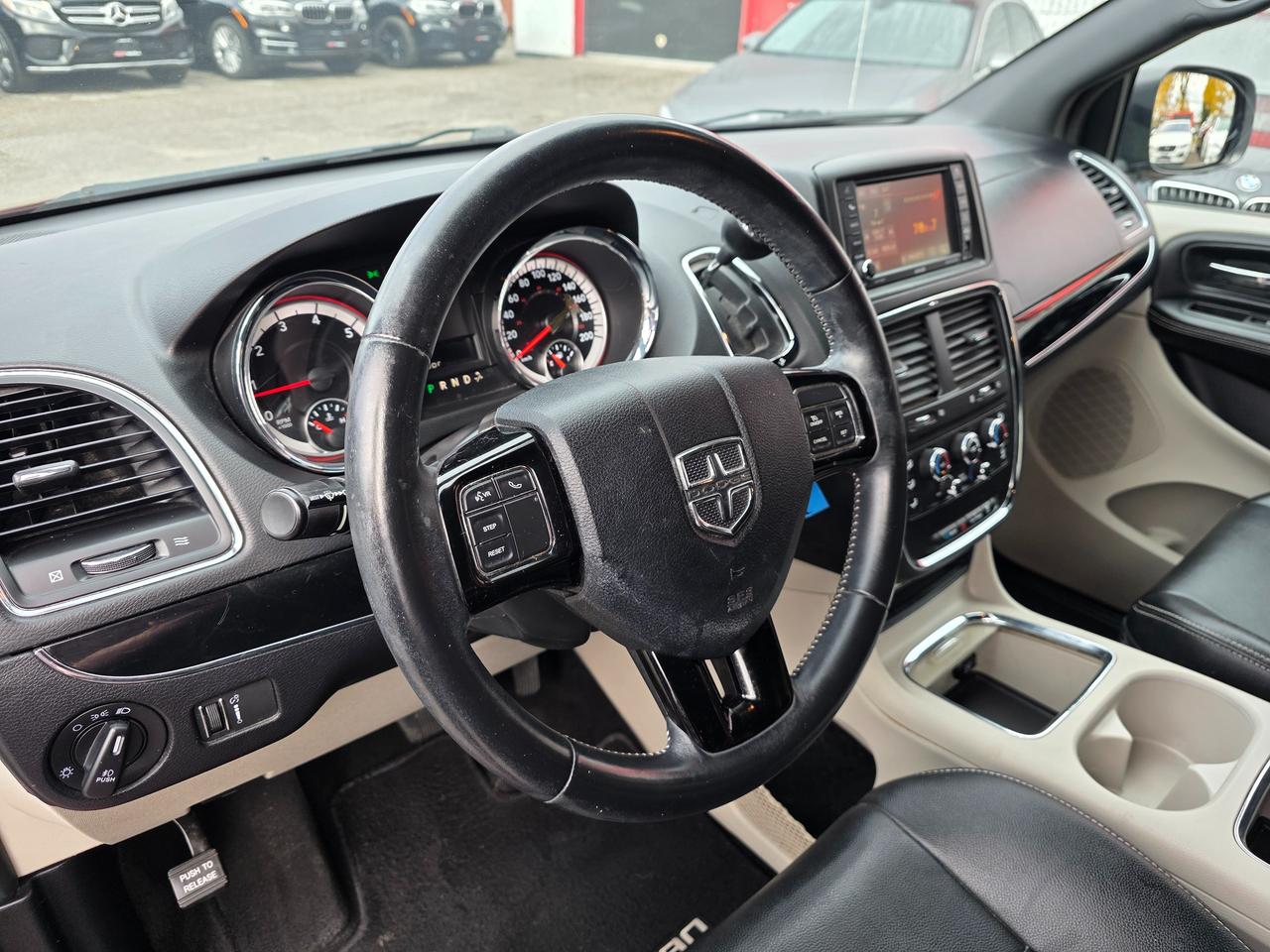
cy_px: 476
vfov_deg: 58.9
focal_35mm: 23
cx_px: 635
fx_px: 844
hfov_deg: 73.9
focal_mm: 6.3
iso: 64
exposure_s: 1/120
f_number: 1.7
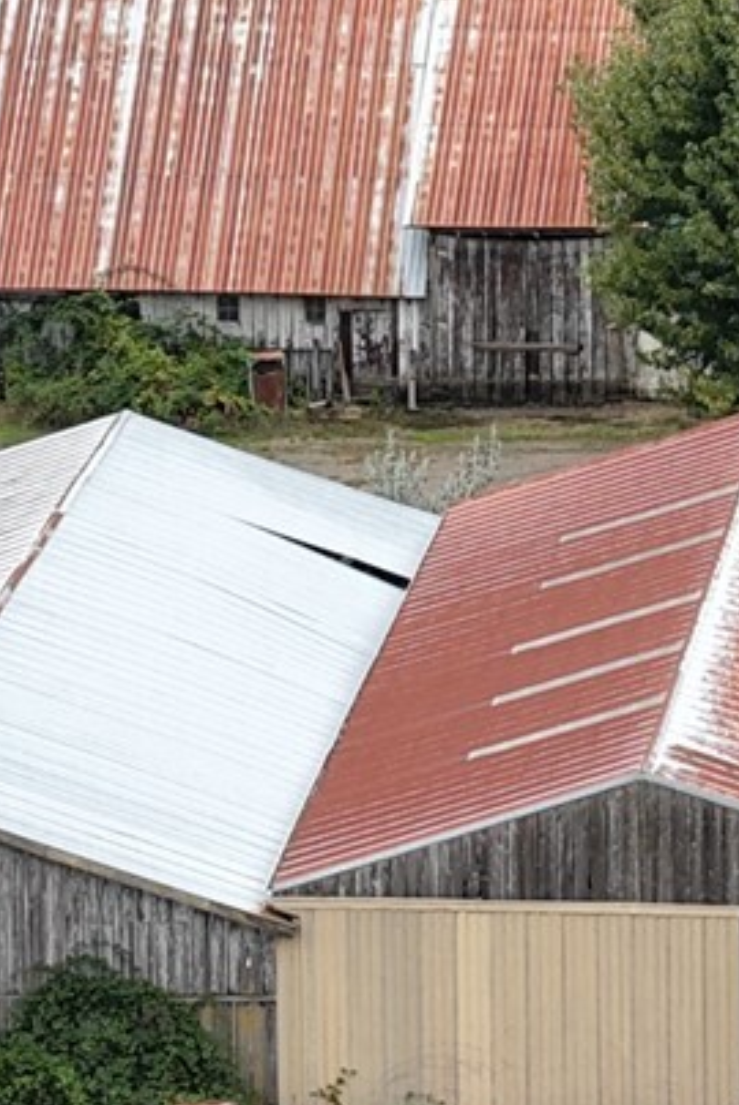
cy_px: 145
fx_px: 8852
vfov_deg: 7.1
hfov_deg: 4.8
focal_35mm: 288
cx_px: 635
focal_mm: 19.35
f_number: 2.8
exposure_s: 1/240
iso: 100
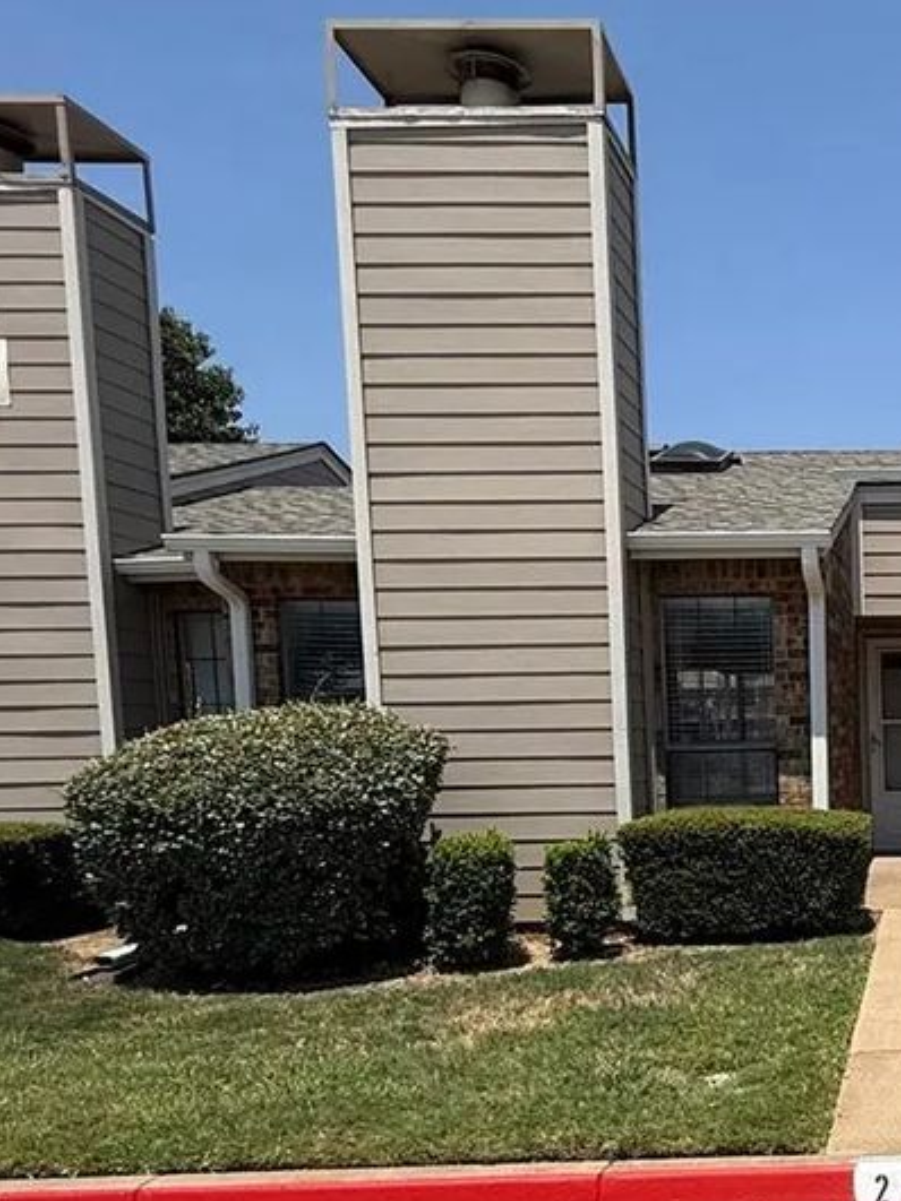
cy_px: 854
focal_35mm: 36
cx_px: 1005
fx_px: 1250
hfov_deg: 34.0
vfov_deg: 49.9
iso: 50
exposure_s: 1/2976
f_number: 2.2
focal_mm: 2.22
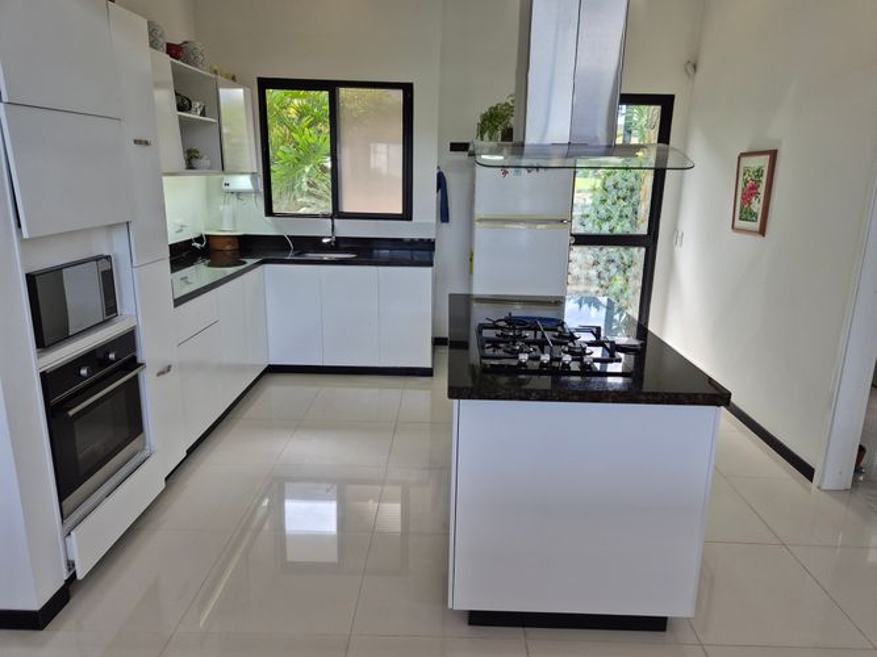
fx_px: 583
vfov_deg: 58.9
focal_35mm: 23
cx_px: 438
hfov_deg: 73.9
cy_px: 328
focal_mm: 5.4
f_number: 1.8
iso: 50
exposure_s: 1/120
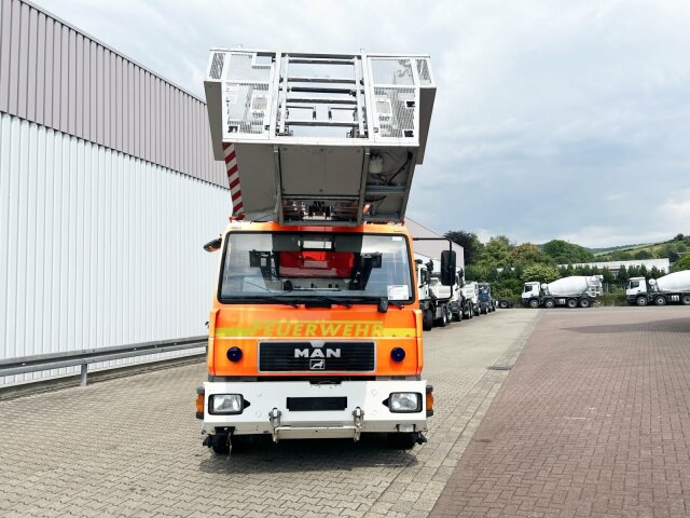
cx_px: 345
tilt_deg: +4.5
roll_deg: +2.7
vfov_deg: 53.1
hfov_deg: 67.3
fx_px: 518
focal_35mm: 26
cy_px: 259
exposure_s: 1/4274
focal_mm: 5.7
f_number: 1.5
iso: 50
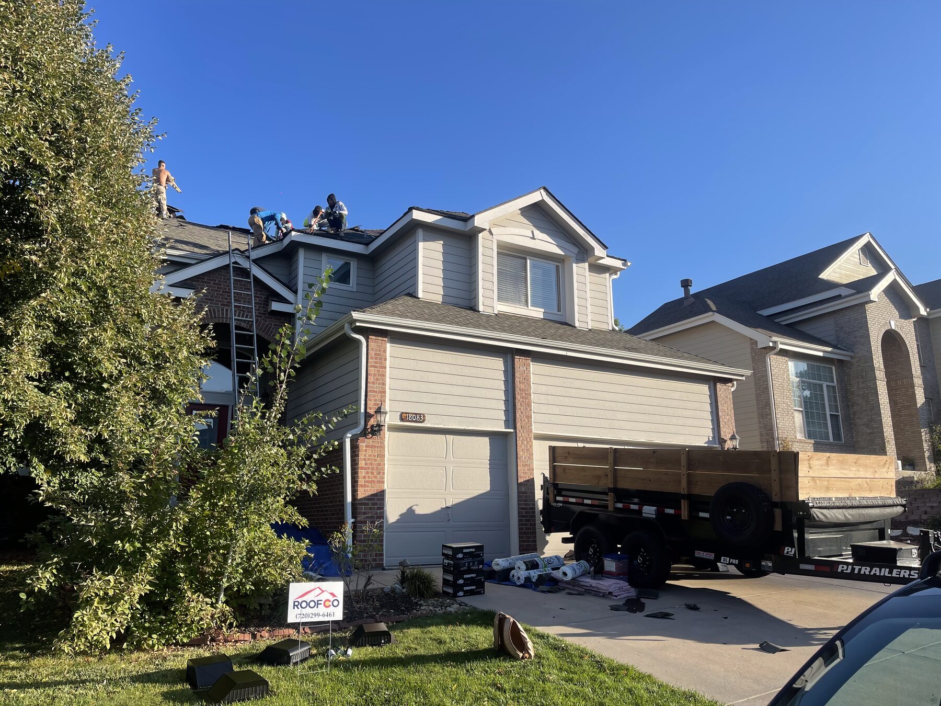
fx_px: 680
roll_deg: -0.1
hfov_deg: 69.4
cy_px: 353
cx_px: 470
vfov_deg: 54.9
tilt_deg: +13.1
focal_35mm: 25
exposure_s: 1/1976
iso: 32
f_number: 1.6
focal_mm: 5.1
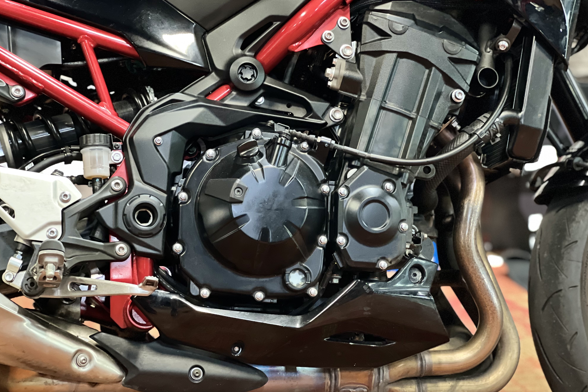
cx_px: 294
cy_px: 204
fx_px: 1323
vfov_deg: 16.9
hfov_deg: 25.1
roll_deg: -0.2
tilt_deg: -5.7
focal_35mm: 81
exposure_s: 1/15
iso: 800
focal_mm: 9
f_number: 2.8
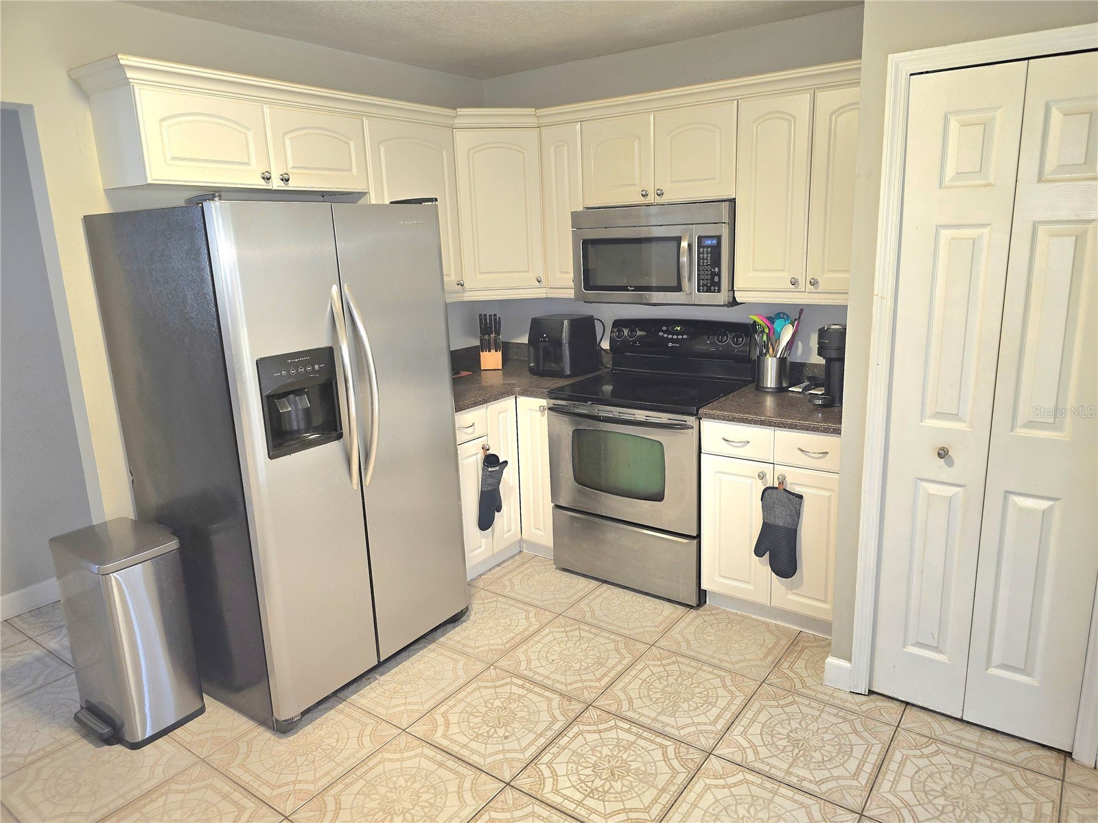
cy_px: 412
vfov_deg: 58.9
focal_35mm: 23
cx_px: 549
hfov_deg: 73.9
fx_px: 730
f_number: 1.7
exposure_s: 1/30
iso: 100
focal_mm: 6.3
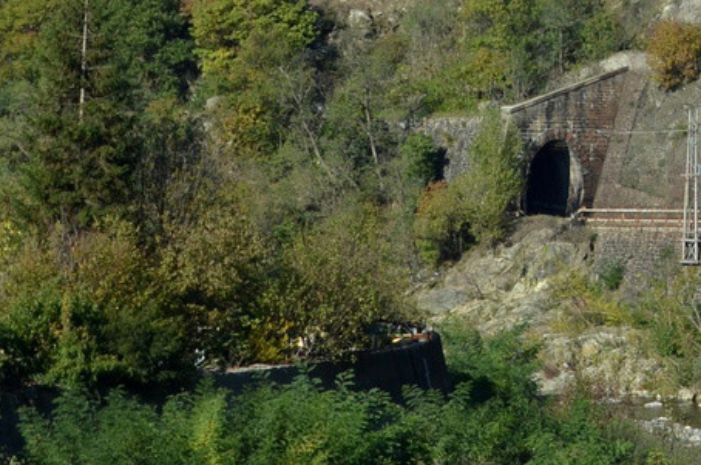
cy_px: -184
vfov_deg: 8.2
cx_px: 1399
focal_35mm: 165
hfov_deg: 11.3
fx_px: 3207
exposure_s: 1/640
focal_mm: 26
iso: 160
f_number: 7.1
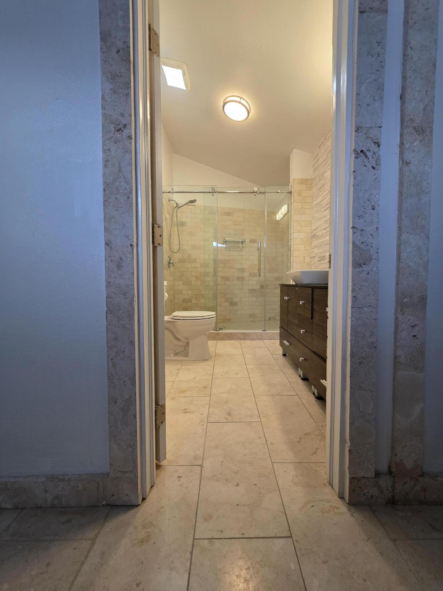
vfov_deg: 106.2
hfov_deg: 89.9
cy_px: 296
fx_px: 222
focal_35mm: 13
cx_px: 222
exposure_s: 1/120
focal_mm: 2.2
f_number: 1.9
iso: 200
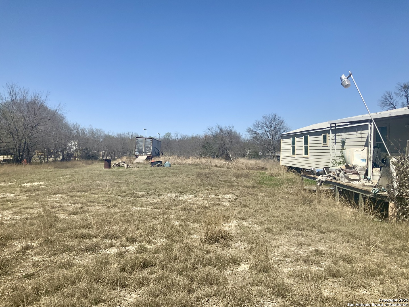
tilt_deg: +1.9
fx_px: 343
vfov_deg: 48.2
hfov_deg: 61.7
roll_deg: +1.1
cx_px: 204
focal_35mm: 29
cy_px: 154
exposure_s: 1/2801
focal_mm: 3
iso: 20
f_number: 1.8
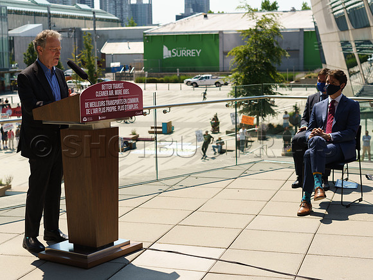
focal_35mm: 64
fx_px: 689
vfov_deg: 22.9
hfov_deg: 30.2
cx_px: 153
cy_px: 132
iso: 160
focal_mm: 50
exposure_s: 1/800
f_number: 4
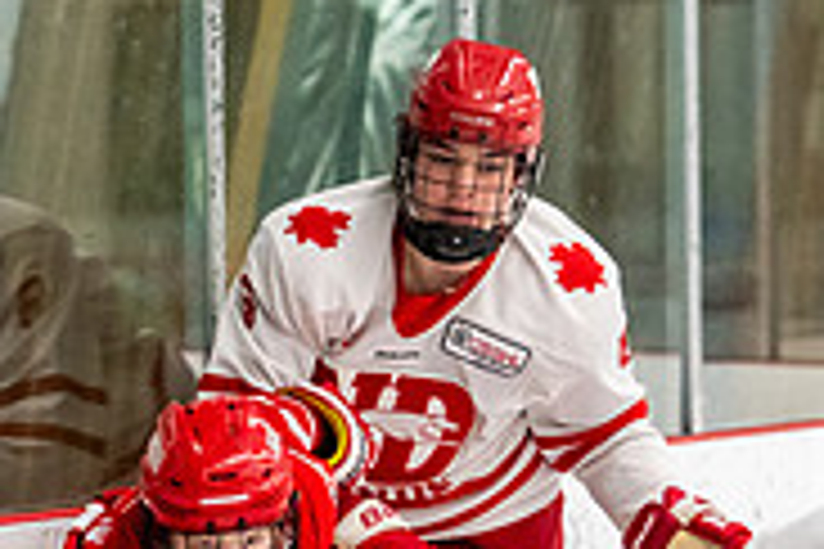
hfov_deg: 4.8
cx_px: 312
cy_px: 766
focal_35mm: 426
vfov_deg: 3.2
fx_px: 9750
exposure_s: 1/800
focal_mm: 105
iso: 4000
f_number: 2.8
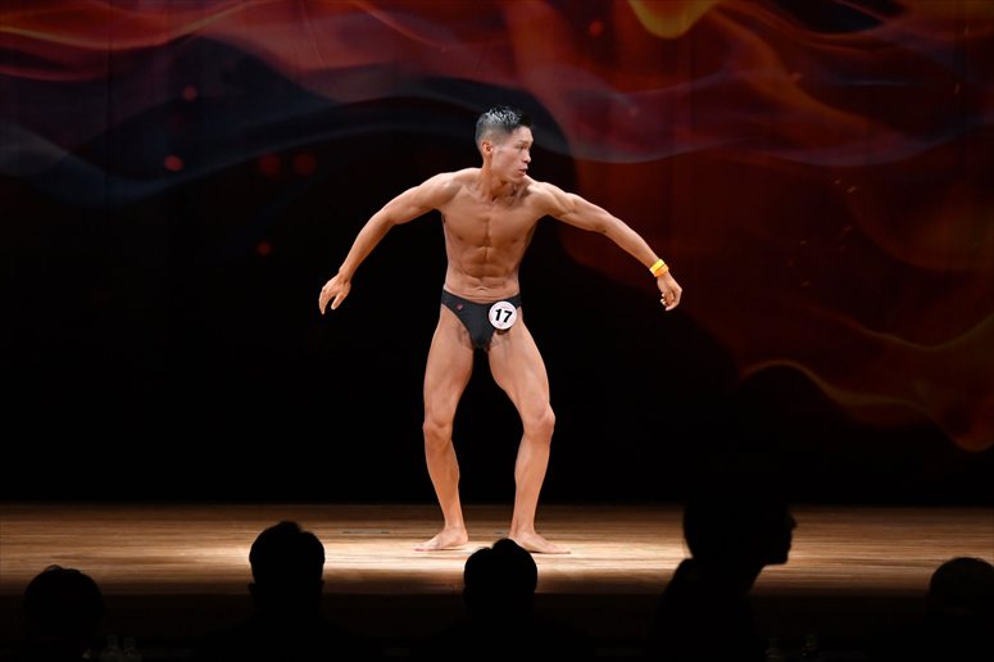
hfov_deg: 10.2
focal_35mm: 202
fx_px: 5575
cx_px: 497
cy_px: 331
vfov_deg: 6.8
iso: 3200
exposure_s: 1/400
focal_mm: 135
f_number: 5.6
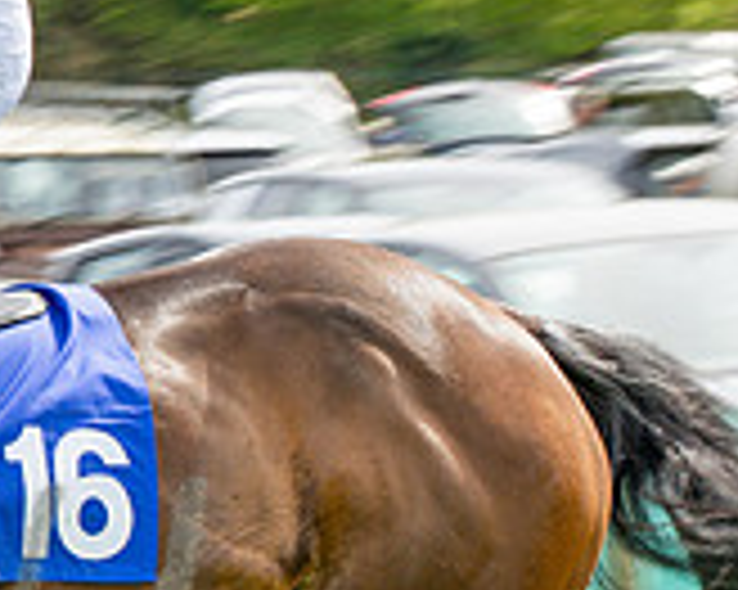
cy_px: 565
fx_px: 9430
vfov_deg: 3.6
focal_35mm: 432
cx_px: -228
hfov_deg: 4.5
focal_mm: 70
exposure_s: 1/160
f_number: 9
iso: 100
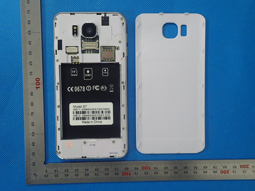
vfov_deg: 46.8
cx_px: 128
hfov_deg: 60.0
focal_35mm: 30
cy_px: 96
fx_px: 221
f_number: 2.3
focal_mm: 5.5
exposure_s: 1/30
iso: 400
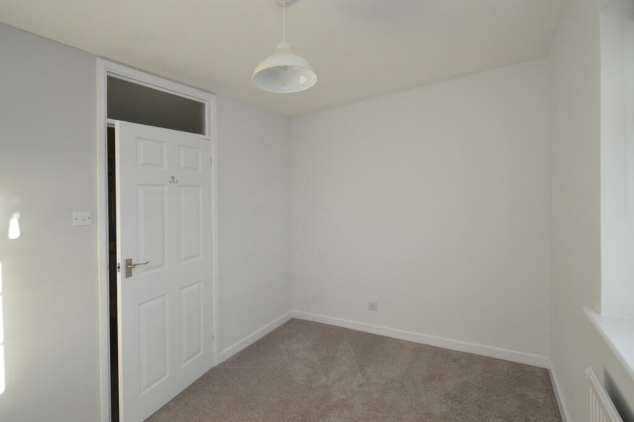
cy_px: 211
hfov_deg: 100.4
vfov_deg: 77.2
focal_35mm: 15
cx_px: 317
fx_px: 264
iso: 400
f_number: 5.6
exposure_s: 1/125
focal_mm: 10
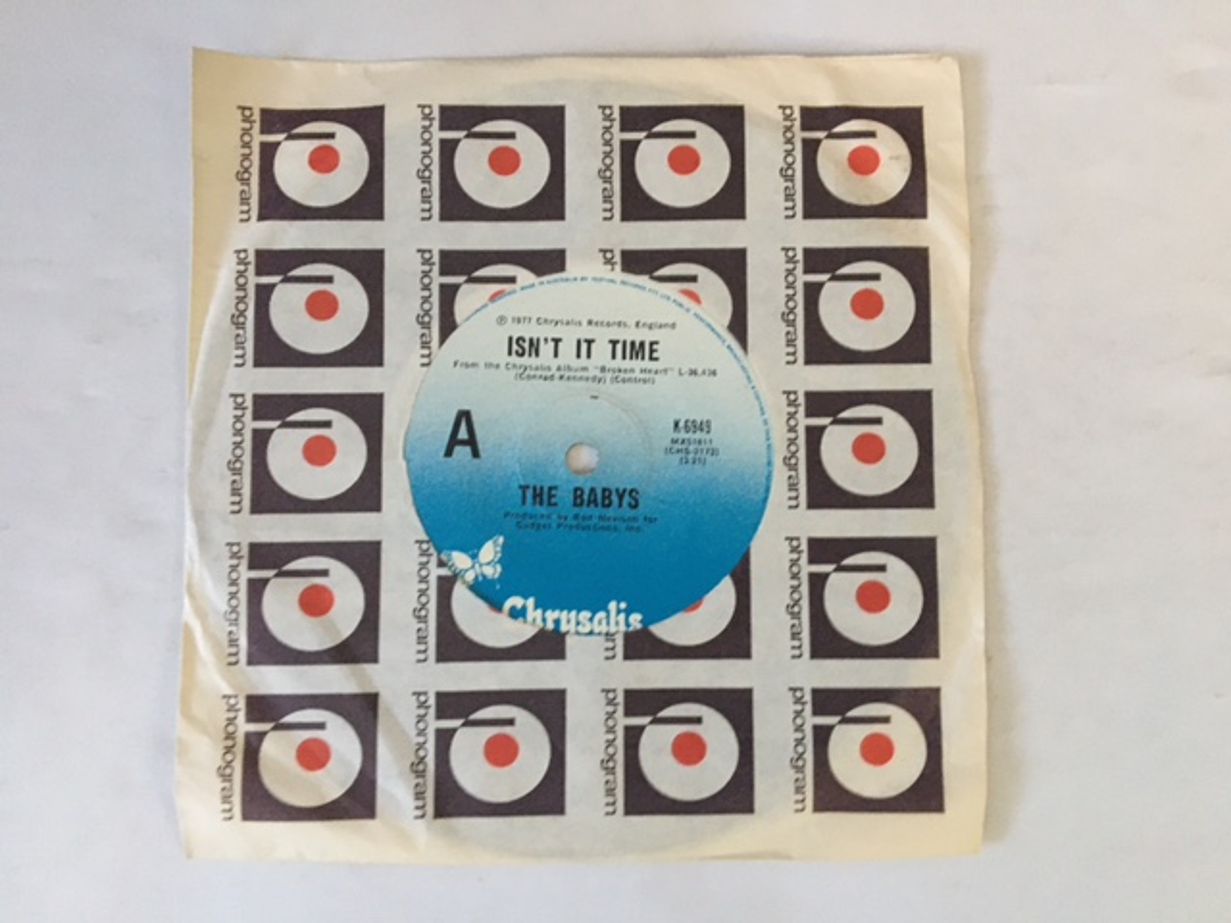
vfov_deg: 48.2
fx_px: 1031
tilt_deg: -84.6
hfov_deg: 61.7
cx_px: 616
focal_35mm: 29
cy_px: 462
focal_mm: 4.15
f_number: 2.2
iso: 500
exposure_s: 1/17
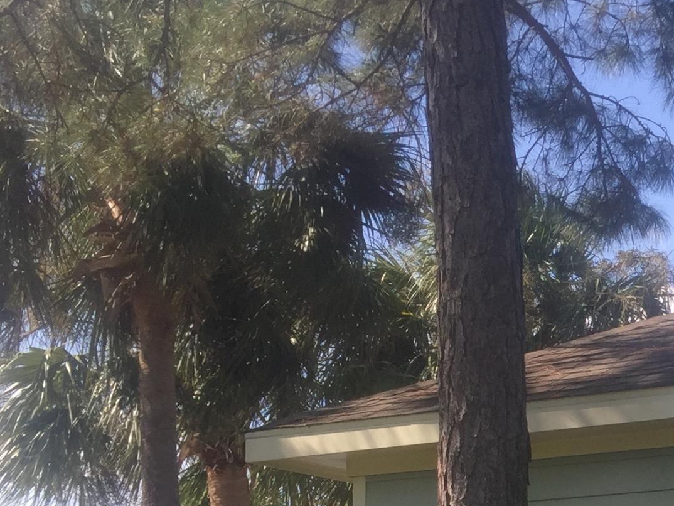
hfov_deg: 22.0
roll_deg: -1.8
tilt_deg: +3.0
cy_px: 698
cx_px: 850
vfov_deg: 16.9
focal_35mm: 81
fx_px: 1577
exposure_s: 1/719
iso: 32
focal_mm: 4.15
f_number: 2.2
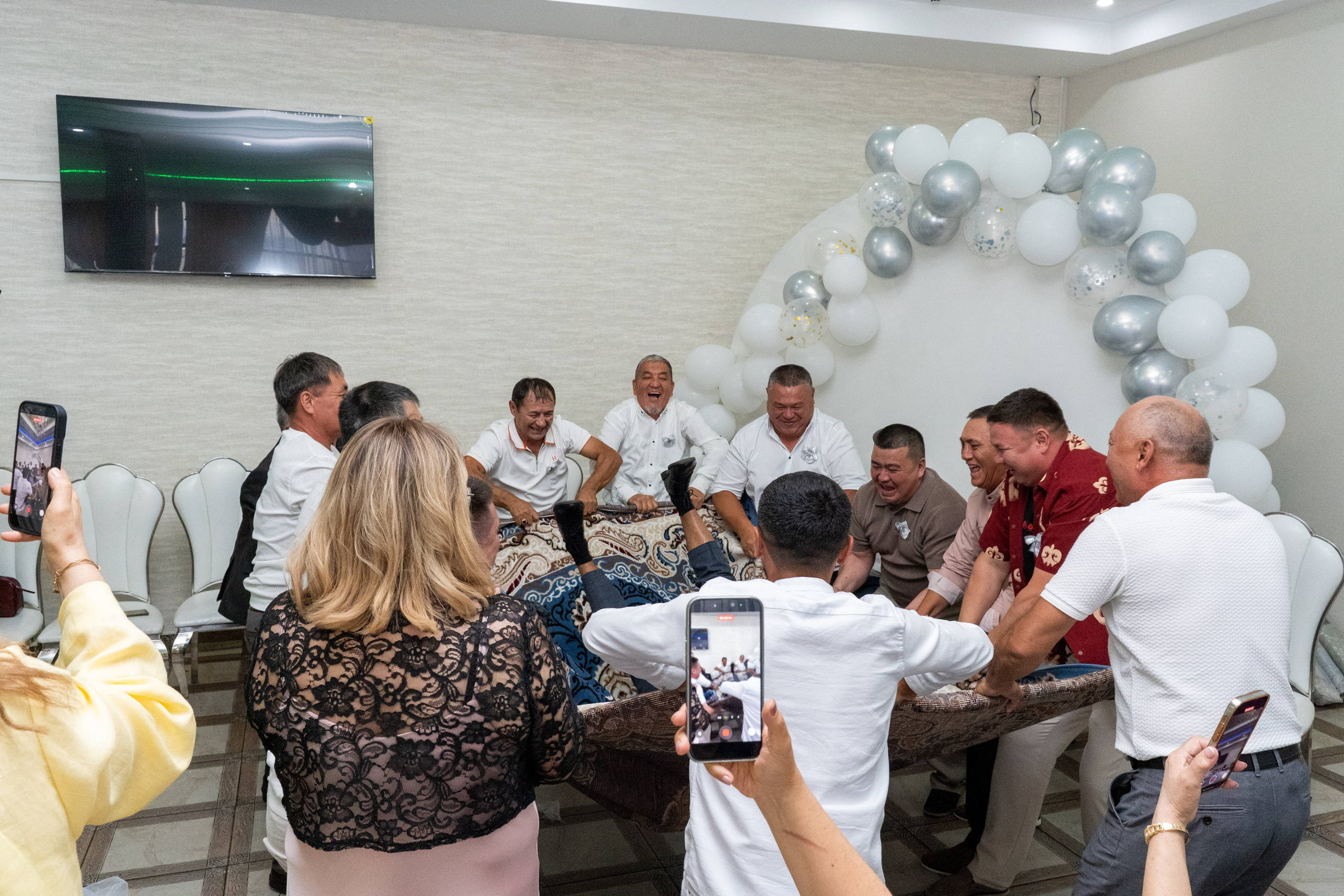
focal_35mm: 28
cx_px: 672
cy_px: 448
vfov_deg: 46.4
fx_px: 1045
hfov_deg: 65.5
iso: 10000
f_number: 9
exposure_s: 1/160
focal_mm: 28
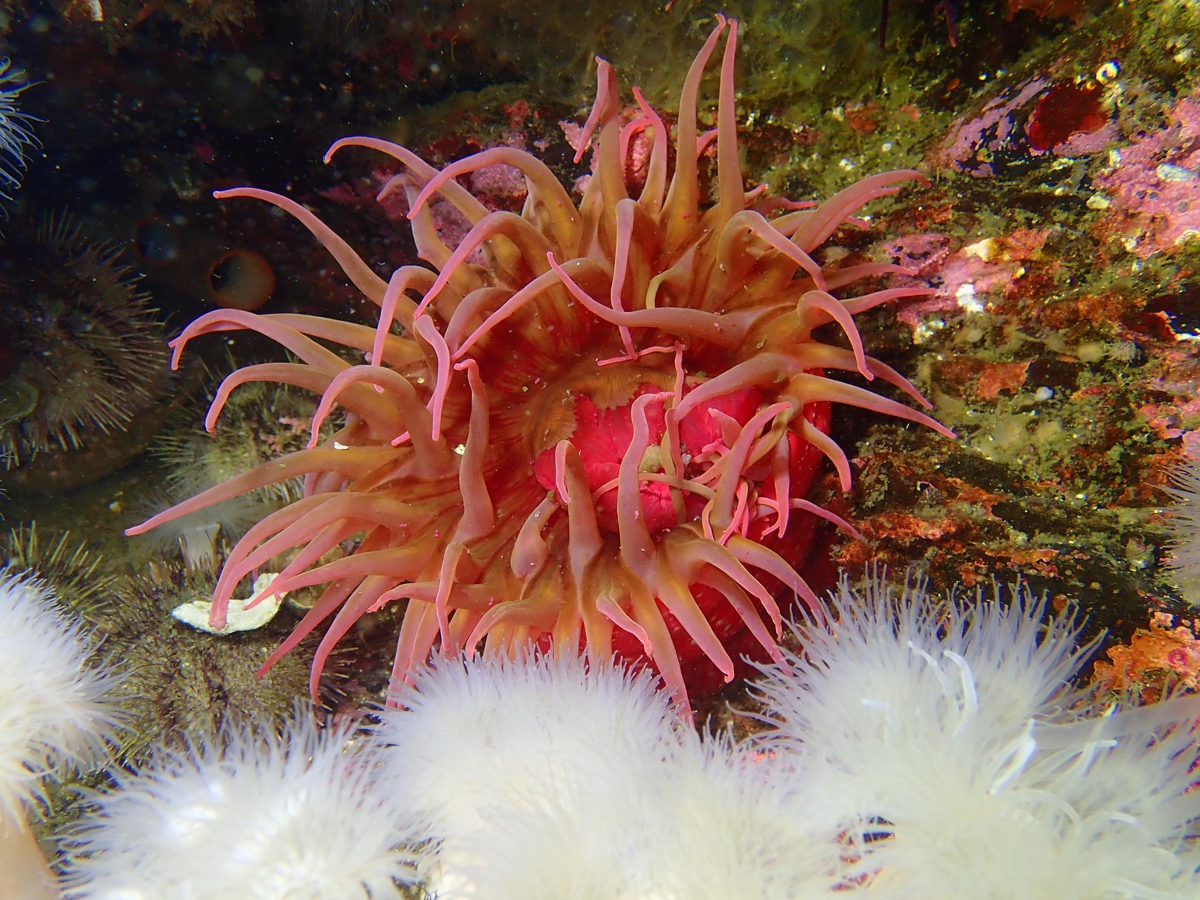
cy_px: 450
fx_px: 1040
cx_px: 600
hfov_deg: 60.0
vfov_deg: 46.8
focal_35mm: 30
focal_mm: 5.5
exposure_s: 1/125
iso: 200
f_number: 3.2
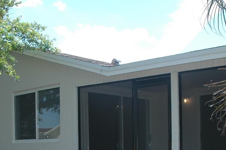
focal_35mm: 59
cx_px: 98
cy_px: 155
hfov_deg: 33.9
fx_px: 370
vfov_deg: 22.0
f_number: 5
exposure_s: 1/500
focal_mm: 18
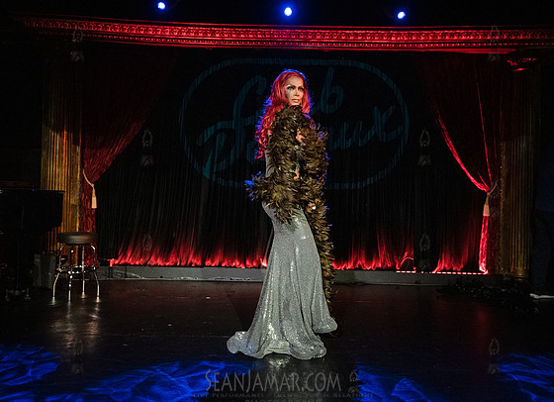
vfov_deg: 45.8
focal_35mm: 30
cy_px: 175
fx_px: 474
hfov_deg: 60.5
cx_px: 293
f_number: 4
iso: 4000
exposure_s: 1/250
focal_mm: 24
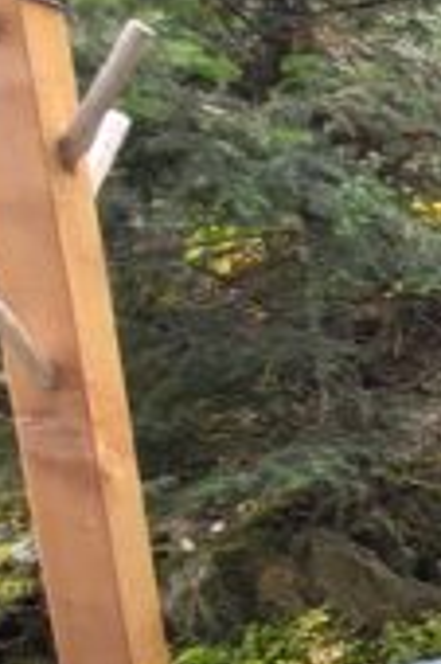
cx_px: 1136
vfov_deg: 31.6
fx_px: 1123
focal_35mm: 61
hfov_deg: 13.6
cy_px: 578
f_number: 2.2
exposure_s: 1/141
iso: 32
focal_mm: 1.74
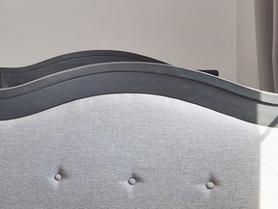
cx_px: -275
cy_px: 34
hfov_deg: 15.9
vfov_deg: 15.1
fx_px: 779
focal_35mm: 97
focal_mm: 12
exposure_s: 1/10
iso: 100
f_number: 9
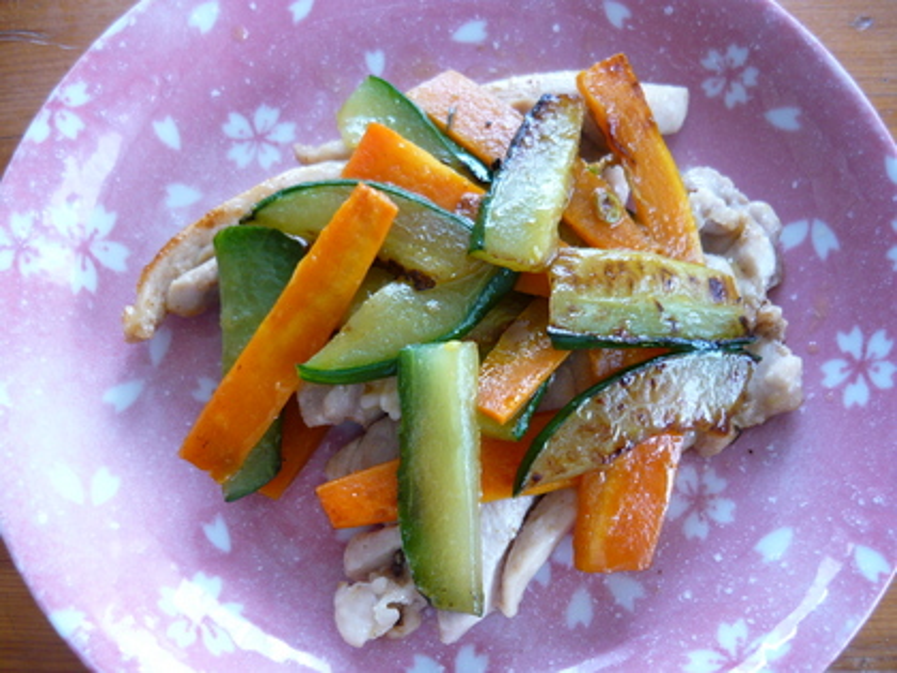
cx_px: 448
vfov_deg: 42.9
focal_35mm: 33
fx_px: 855
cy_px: 336
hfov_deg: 55.4
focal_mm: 5.5
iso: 125
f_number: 2.8
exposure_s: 1/30
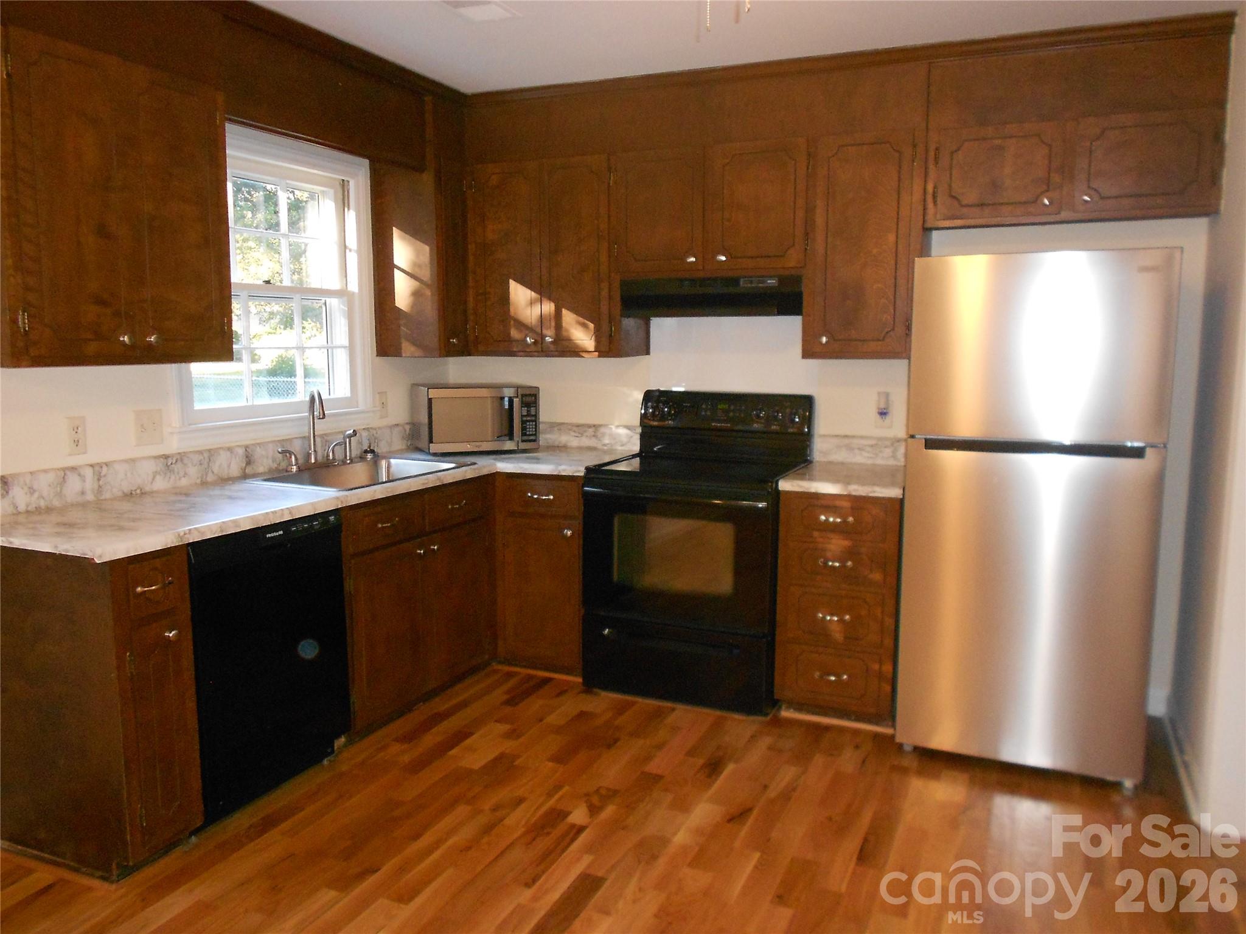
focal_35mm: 26
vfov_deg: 53.1
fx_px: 936
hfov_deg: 67.3
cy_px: 467
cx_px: 623
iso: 400
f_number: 3.2
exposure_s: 1/25
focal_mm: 4.6
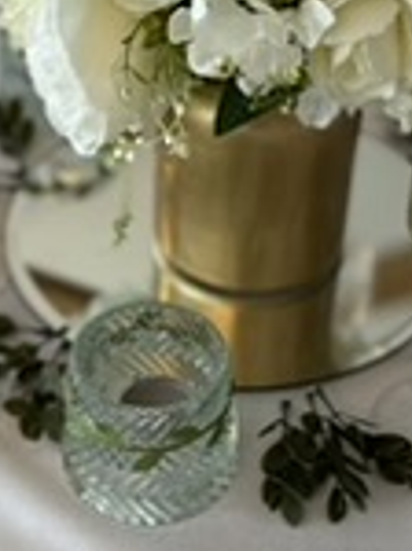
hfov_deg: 19.1
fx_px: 1225
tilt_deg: -39.7
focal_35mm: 77
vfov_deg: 25.3
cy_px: 224
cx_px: 154
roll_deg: -0.4
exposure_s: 1/100
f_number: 1.78
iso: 80
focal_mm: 6.86
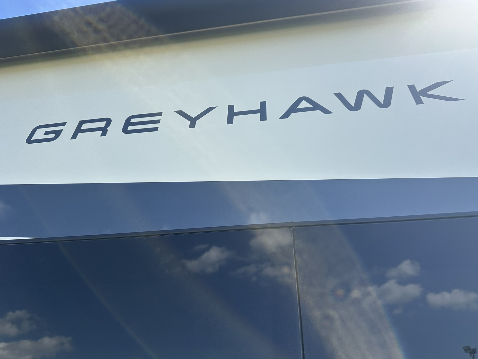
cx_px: 240
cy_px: 175
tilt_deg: +37.4
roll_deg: -3.7
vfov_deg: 54.9
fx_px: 345
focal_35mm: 25
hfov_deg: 69.4
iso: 80
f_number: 1.78
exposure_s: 1/3058
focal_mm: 6.86
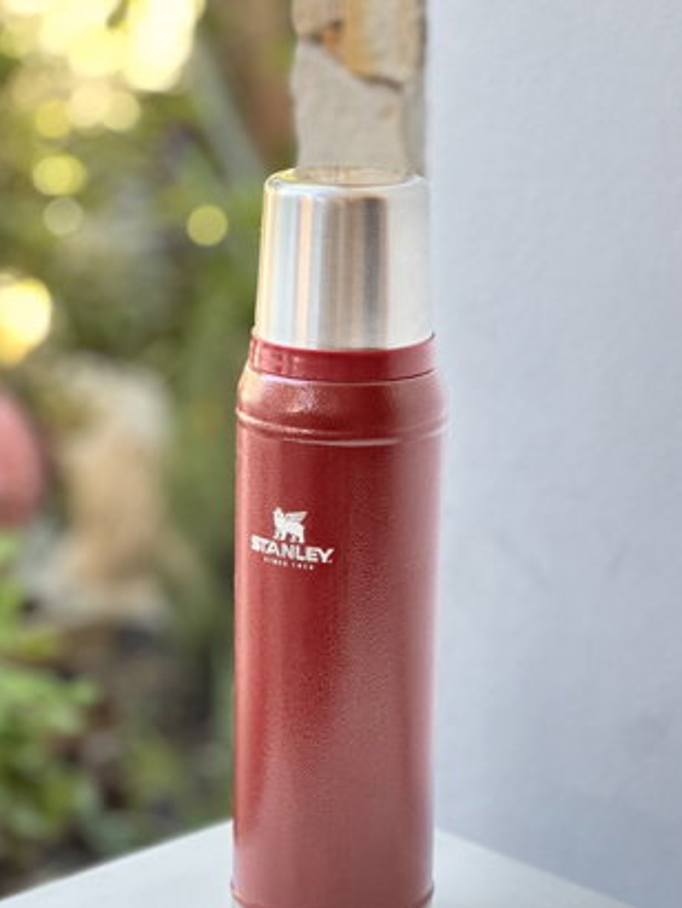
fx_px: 2624
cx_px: 370
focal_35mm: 100
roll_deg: -1.1
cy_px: 502
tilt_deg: -14.6
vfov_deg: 19.6
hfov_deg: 14.8
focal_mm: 9
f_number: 2.8
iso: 250
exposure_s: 1/104
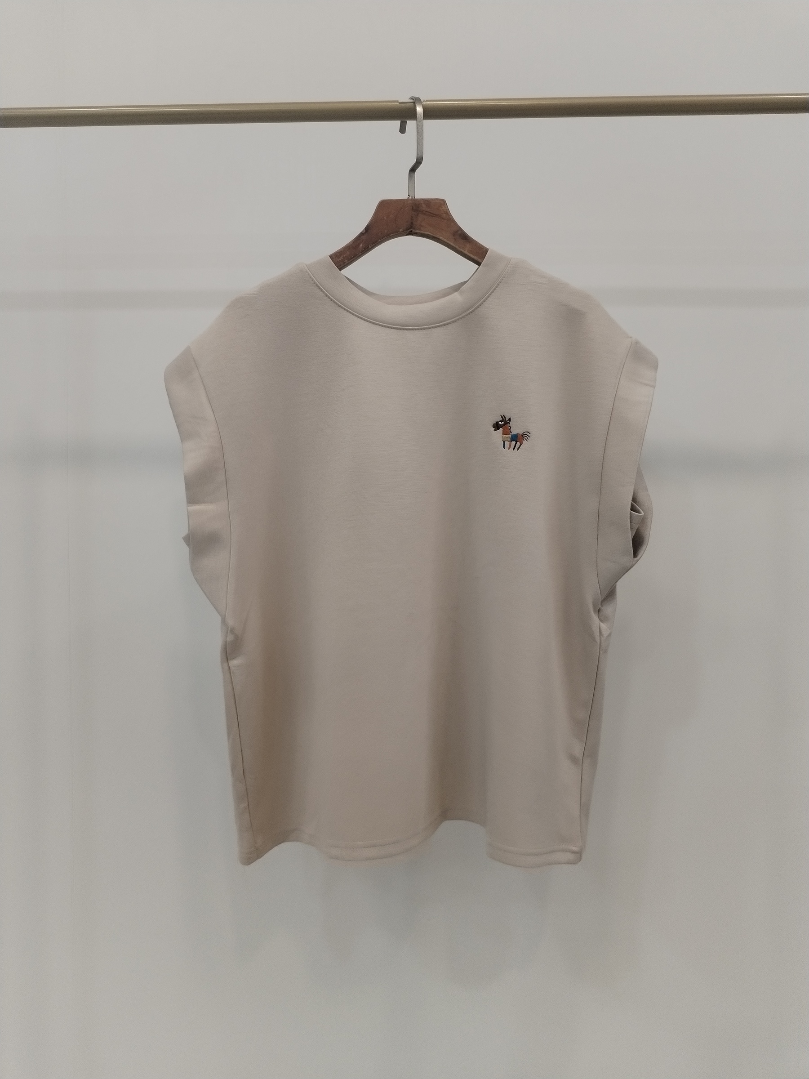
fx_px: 904
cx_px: 404
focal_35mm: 29
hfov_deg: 48.2
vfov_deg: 61.7
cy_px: 540
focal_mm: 4.75
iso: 183
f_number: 1.8
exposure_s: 1/60
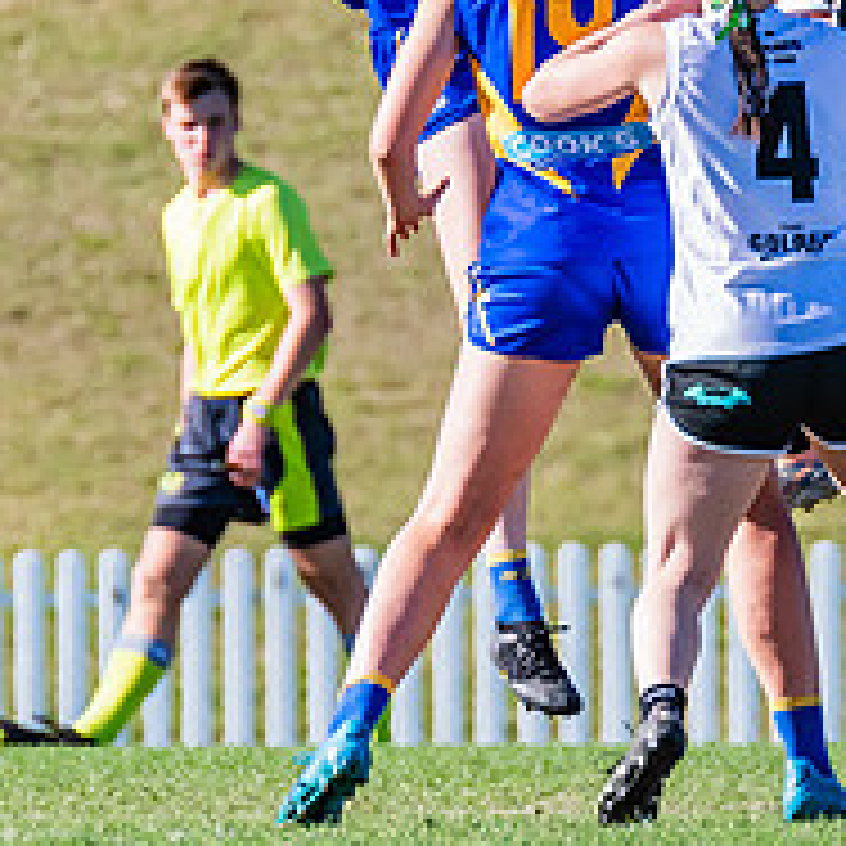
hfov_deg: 1.0
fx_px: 49411
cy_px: 309
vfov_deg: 1.0
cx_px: 745
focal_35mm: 1787
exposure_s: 1/1250
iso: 640
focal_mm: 420
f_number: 8
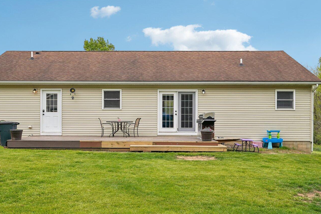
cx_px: 143
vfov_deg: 35.2
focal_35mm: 38
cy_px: 117
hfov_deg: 50.8
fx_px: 337
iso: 100
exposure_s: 1/250
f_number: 8
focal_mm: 23.5
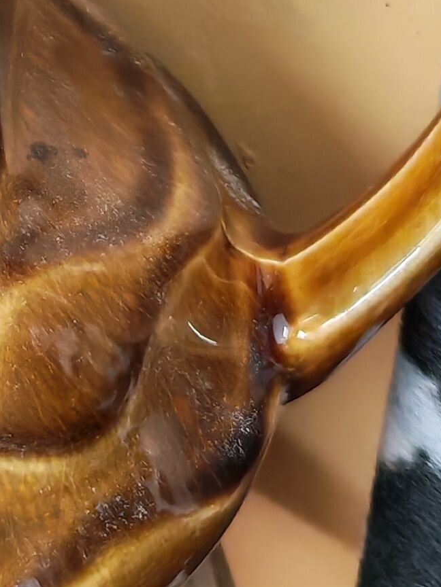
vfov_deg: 14.7
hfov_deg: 10.9
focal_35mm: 128
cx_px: -316
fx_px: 2174
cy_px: -187
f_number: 1.9
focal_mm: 6.12
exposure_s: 1/100
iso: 2000
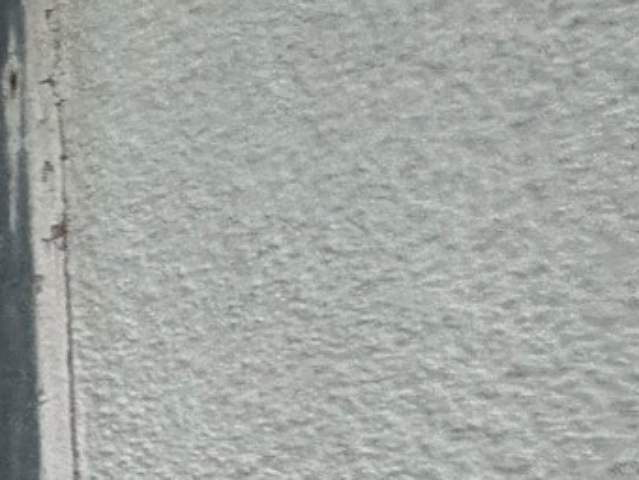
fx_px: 1551
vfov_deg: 16.5
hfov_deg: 12.5
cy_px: 639
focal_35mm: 84
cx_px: -1158
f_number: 2.2
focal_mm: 2.22
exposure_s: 1/239
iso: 40
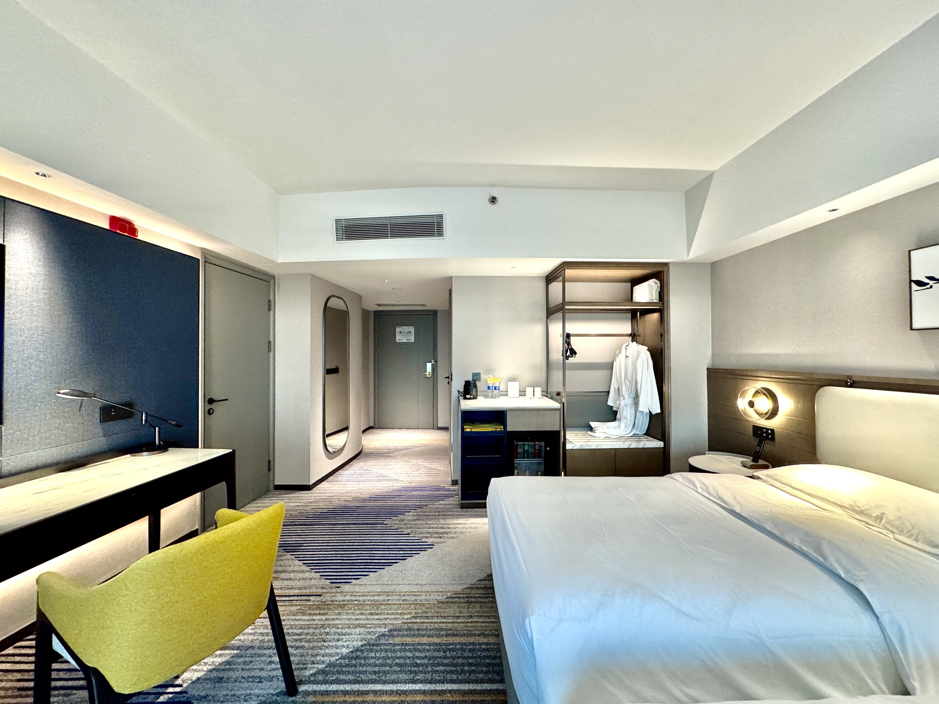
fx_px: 380
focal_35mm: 14
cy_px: 352
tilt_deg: +0.1
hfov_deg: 102.1
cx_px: 470
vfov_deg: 85.7
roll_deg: +0.2
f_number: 2.2
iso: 500
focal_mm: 2.22
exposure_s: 1/50
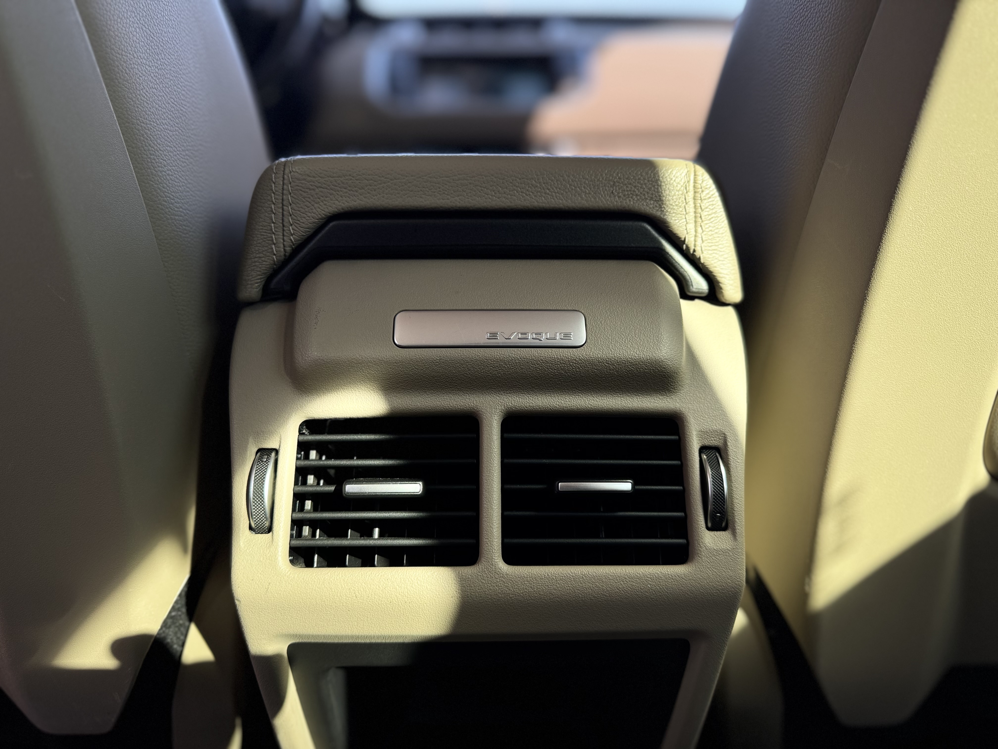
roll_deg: +2.1
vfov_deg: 56.8
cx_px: 499
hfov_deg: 71.6
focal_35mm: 24
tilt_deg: -14.5
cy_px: 374
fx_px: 692
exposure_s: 1/159
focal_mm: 6.76
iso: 100
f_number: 1.78
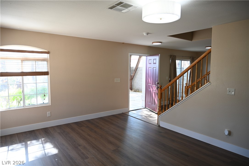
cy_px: 83
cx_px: 124
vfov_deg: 53.1
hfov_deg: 73.7
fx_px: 166
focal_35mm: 24
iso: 125
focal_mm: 24
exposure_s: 1/40
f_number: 4
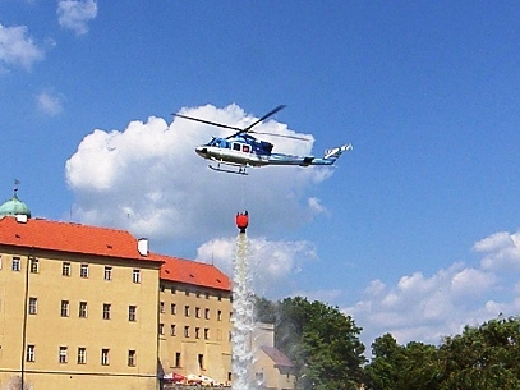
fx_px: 826
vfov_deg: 26.5
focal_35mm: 55
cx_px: 222
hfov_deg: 34.9
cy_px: 246
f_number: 7.1
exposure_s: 1/400
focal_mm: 9
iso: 50
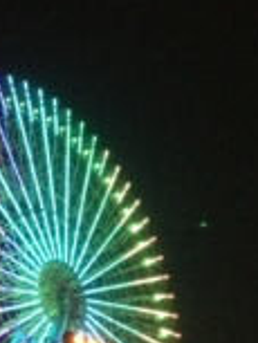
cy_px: 298
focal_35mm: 86
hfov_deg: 16.9
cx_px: 16
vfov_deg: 22.3
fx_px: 853
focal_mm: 4.13
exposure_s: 1/15
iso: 800
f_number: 2.4
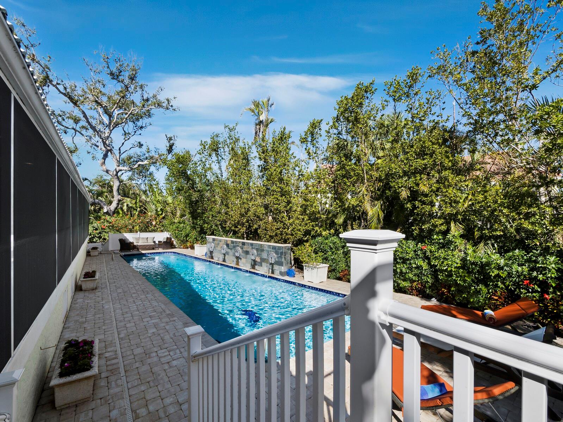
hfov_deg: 102.0
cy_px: 211
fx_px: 228
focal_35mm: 14
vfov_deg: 85.7
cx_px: 282
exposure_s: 1/160
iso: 400
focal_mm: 7
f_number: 11
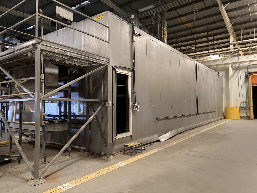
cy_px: 96
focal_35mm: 26
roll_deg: +0.4
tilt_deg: +2.7
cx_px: 128
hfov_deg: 67.3
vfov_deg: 53.1
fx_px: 193
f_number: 1.6
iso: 640
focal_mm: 5.96
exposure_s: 1/30
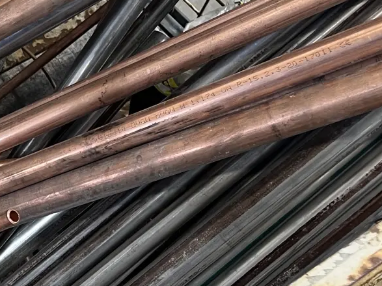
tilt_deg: -60.3
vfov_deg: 17.3
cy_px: 181
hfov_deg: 20.3
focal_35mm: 85
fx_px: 938
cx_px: -160
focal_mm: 5.1
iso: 80
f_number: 1.6
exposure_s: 1/50
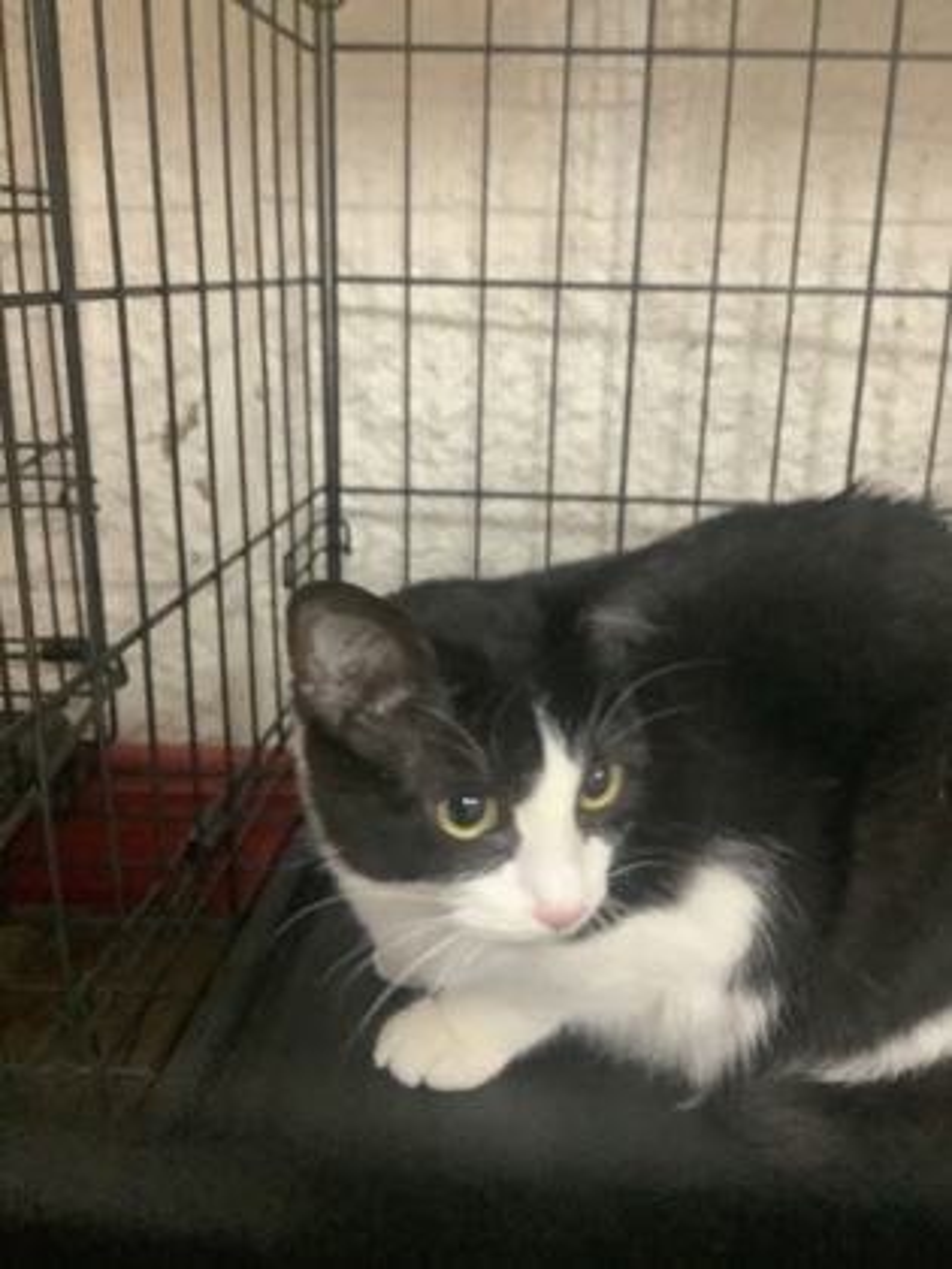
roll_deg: -2.0
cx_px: 476
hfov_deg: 45.4
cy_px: 634
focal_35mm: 31
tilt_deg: -17.3
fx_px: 1137
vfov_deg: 58.4
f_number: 2.4
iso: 640
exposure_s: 1/30
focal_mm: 3.3
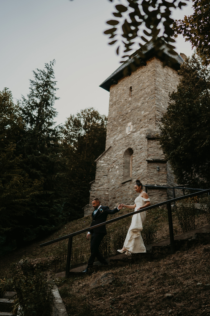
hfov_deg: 36.9
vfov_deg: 53.1
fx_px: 315
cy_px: 159
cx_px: 105
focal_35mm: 36
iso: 160
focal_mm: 35
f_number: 1.8
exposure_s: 1/1000
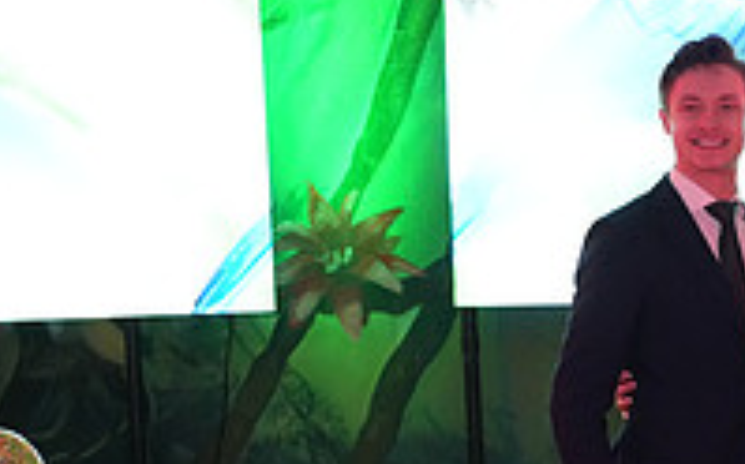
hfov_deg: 15.1
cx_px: 887
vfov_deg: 9.6
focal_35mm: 134
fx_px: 2718
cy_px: 578
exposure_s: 1/160
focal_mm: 45
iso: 6400
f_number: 4.5
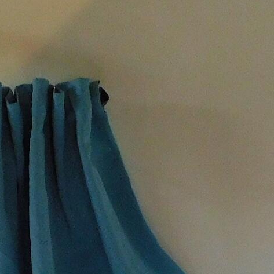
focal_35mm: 129
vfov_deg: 12.3
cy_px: 501
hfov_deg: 13.5
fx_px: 1155
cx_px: 96
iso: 220
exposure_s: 1/30
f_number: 3
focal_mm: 4
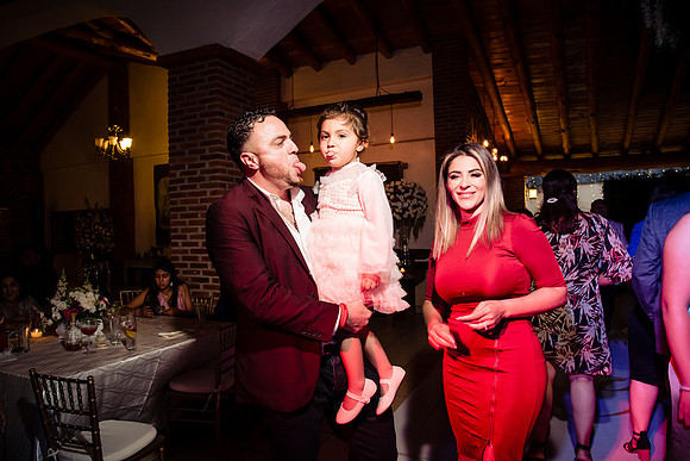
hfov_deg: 73.7
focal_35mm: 24
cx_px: 345
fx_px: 460
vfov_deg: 53.2
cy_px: 230
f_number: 7.1
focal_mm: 24
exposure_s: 1/80
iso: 2000
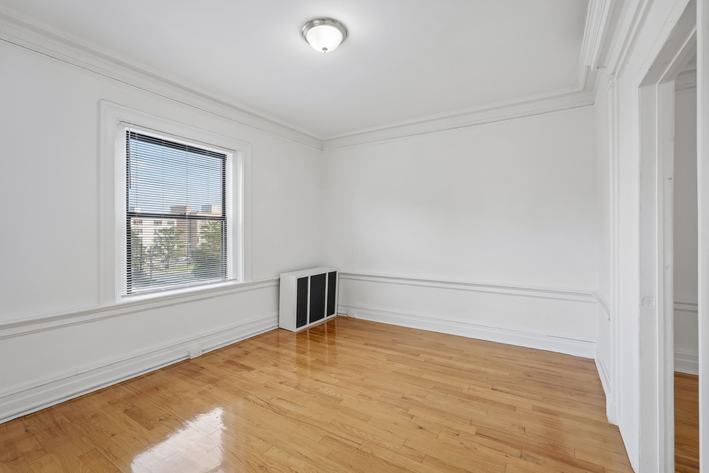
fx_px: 325
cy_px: 236
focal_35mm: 16
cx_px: 354
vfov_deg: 72.1
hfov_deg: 95.0
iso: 400
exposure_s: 1/30
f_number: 8
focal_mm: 16.5
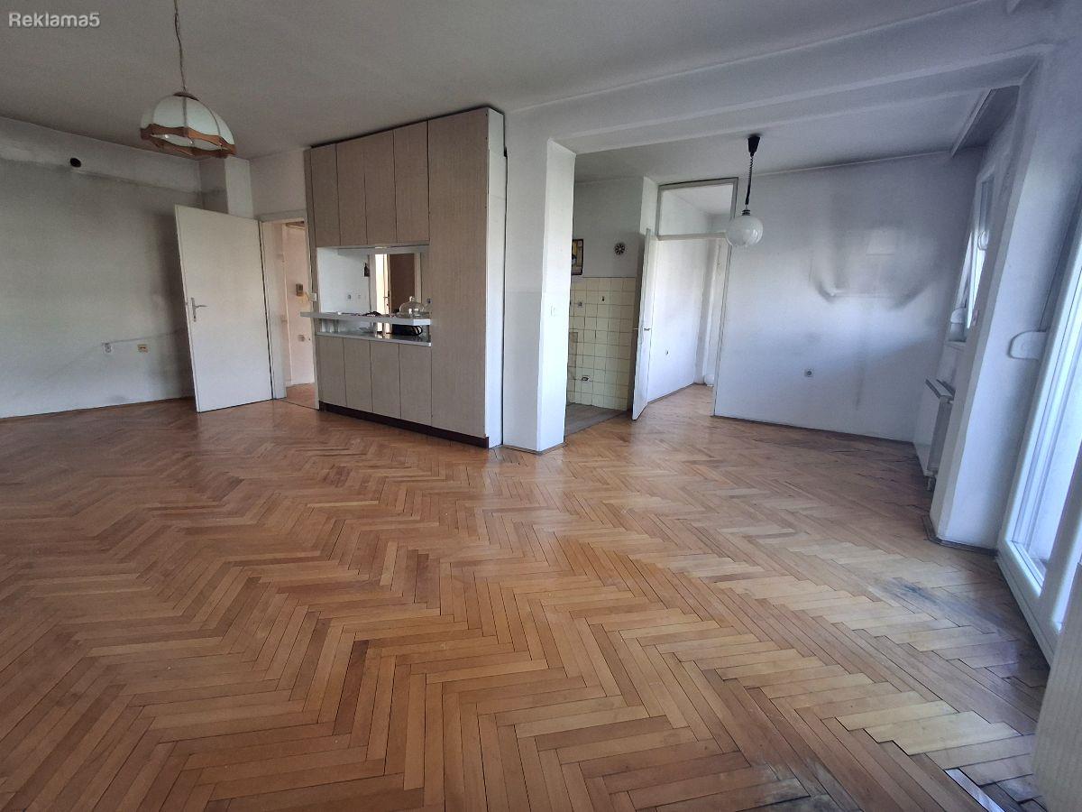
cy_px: 406
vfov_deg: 78.1
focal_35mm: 16
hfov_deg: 94.5
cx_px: 541
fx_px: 500
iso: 50
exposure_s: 1/40
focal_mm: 1.64
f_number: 2.2
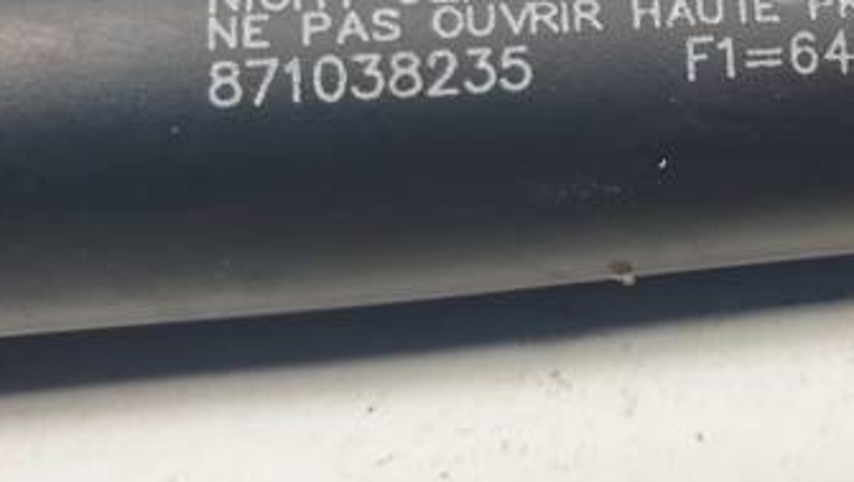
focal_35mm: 54
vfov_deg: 21.6
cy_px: 19
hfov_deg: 37.2
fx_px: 1224
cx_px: 678
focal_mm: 4.3
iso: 50
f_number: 2.4
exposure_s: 1/104
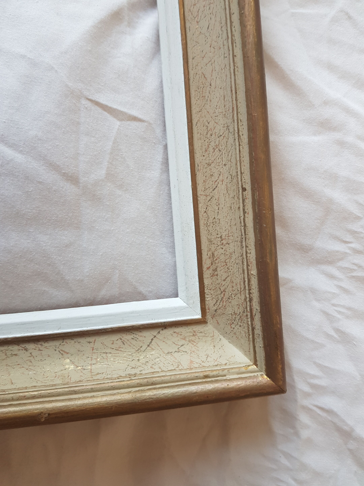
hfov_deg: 53.1
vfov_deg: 67.3
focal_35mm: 26
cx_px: 182
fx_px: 365
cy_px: 243
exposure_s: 1/50
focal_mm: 4.2
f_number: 1.7
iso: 80
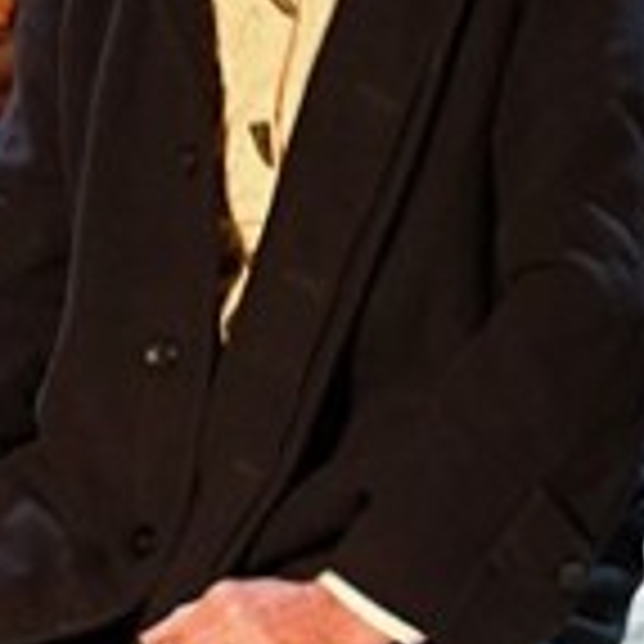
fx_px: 23595
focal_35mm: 1121
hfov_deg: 1.6
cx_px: -554
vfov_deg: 1.6
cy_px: 549
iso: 3200
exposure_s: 1/125
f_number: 2.8
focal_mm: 140
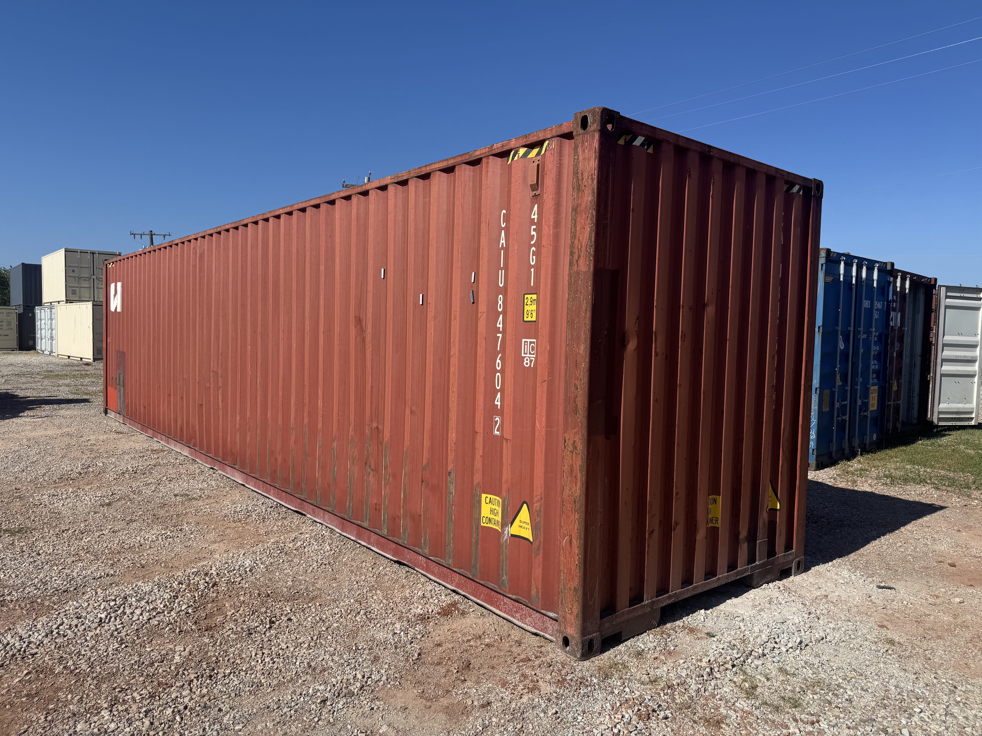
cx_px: 491
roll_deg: -0.3
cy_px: 368
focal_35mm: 24
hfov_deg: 71.6
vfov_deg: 56.8
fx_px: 681
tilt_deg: -2.9
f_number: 1.78
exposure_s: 1/5814
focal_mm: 6.76
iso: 80
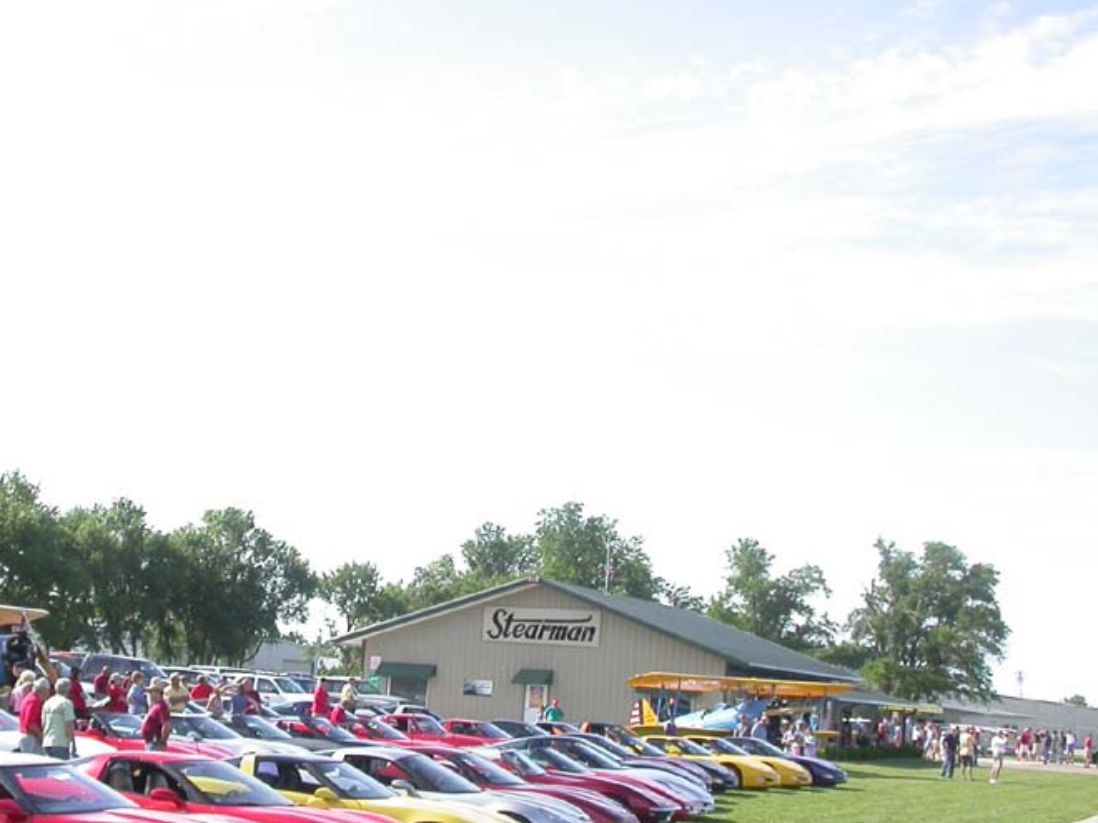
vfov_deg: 24.7
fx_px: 1871
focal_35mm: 59
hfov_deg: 32.3
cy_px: 525
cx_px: 331
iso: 100
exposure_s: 1/1000
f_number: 2.6
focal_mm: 7.85
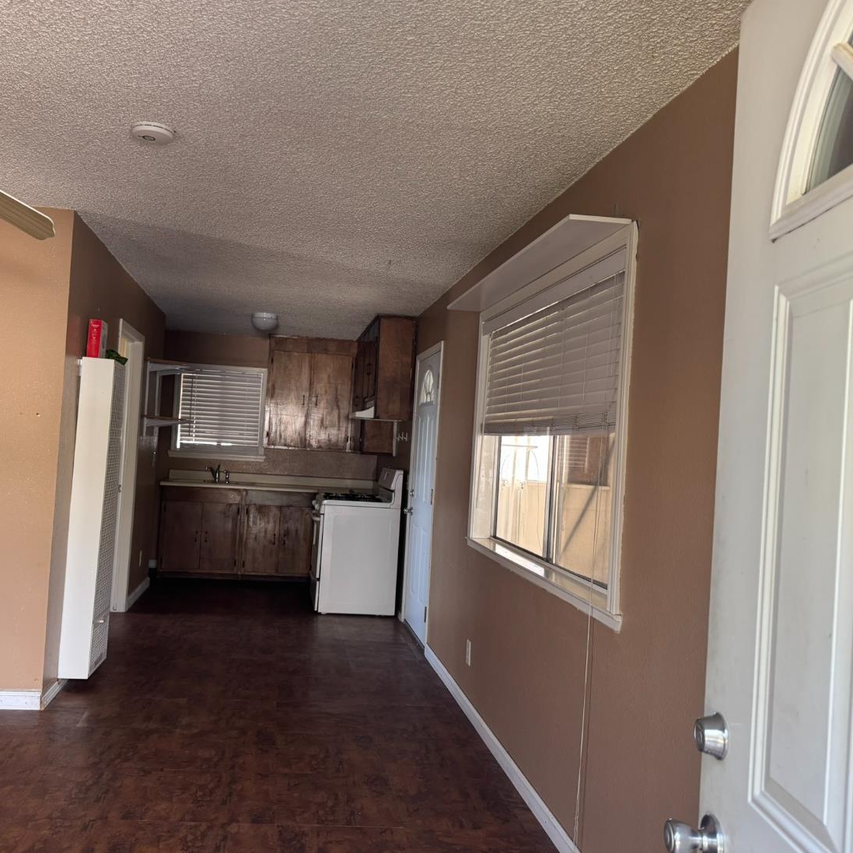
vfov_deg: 55.6
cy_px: 426
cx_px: 348
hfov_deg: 55.3
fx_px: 808
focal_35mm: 29
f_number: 1.78
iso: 200
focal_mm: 6.76
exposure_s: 1/84
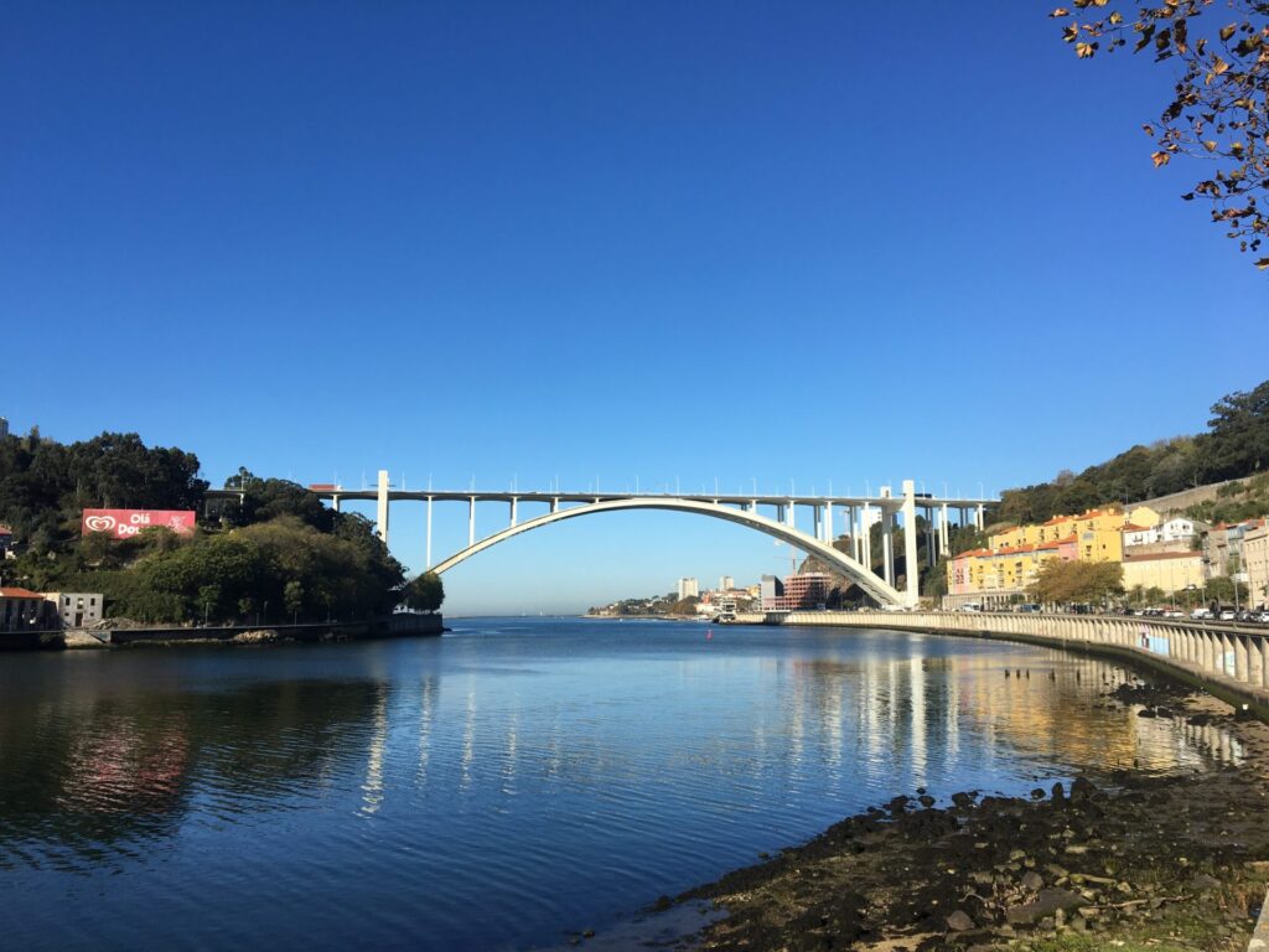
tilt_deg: +7.2
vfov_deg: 48.2
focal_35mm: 29
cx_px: 634
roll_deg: +0.9
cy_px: 476
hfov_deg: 61.7
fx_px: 1063
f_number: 2.2
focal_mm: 4.15
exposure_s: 1/2024
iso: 25
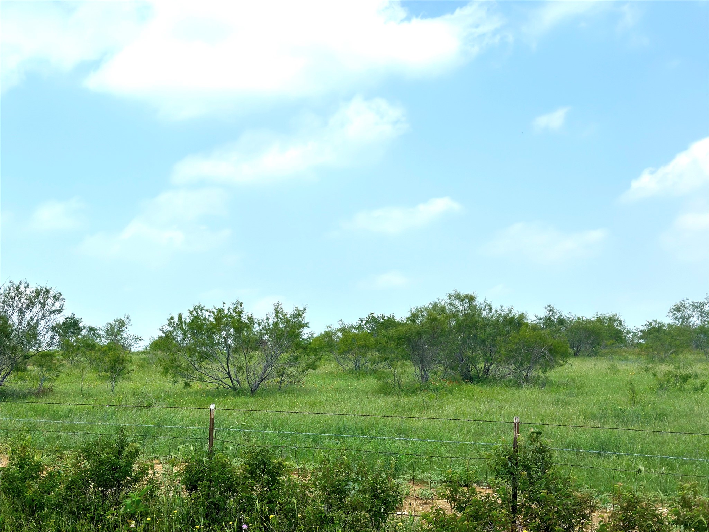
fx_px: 983
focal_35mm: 48
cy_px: 266
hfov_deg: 39.7
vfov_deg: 30.3
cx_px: 354
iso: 100
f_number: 1.78
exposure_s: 1/12048
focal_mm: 6.86
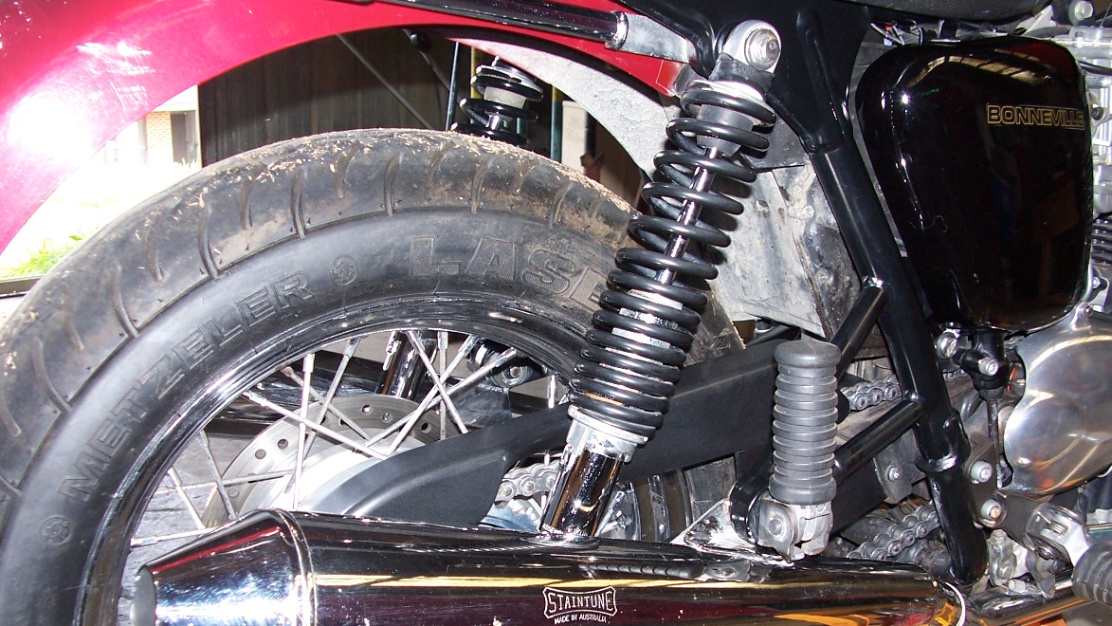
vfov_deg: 30.2
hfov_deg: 51.6
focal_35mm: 39
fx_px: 1150
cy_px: 420
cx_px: 560
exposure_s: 1/60
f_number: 2.8
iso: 80
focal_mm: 6
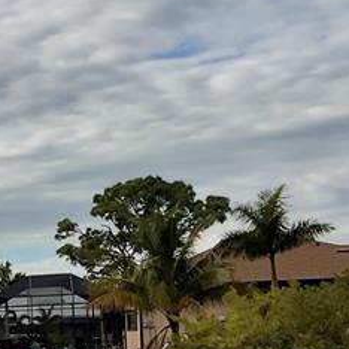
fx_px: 1278
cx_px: -195
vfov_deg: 15.4
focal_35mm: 112
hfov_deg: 14.4
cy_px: 319
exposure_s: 1/3788
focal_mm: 3
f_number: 1.8
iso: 16
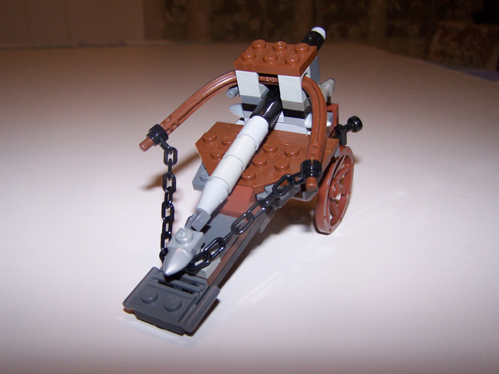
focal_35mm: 38
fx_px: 548
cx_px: 250
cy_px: 187
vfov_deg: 37.7
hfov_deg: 49.0
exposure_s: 1/60
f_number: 2.8
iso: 140
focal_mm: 6.3
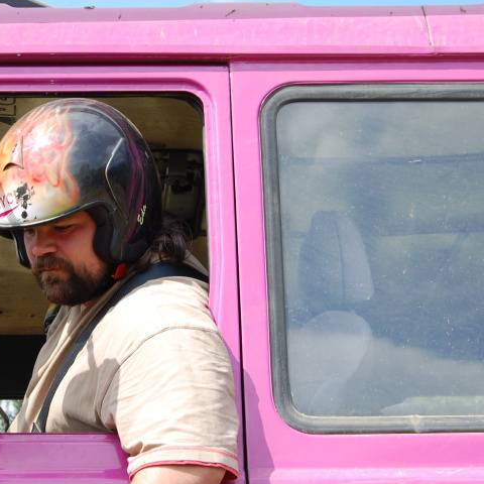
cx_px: 87
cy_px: 297
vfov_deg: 15.7
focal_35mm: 111
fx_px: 1756
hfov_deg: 15.6
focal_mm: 38
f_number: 8
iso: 200
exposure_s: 1/250
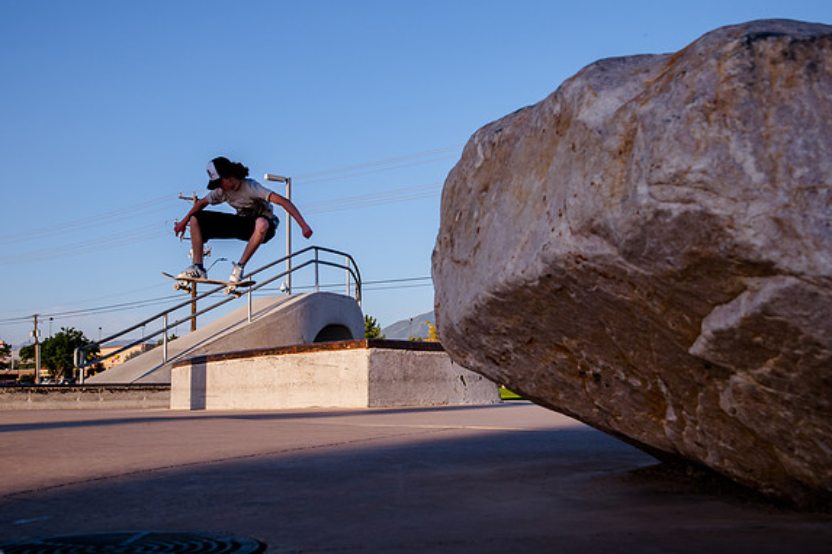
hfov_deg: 40.3
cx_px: 395
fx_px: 1132
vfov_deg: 27.5
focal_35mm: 49
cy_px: 268
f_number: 14
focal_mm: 46
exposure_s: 1/400
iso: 1000
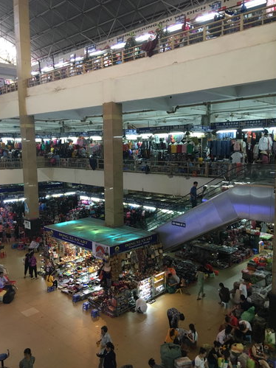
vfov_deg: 58.4
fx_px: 330
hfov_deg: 45.4
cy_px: 190
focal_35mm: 31
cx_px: 137
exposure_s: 1/33
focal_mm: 4.15
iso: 160
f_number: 2.2
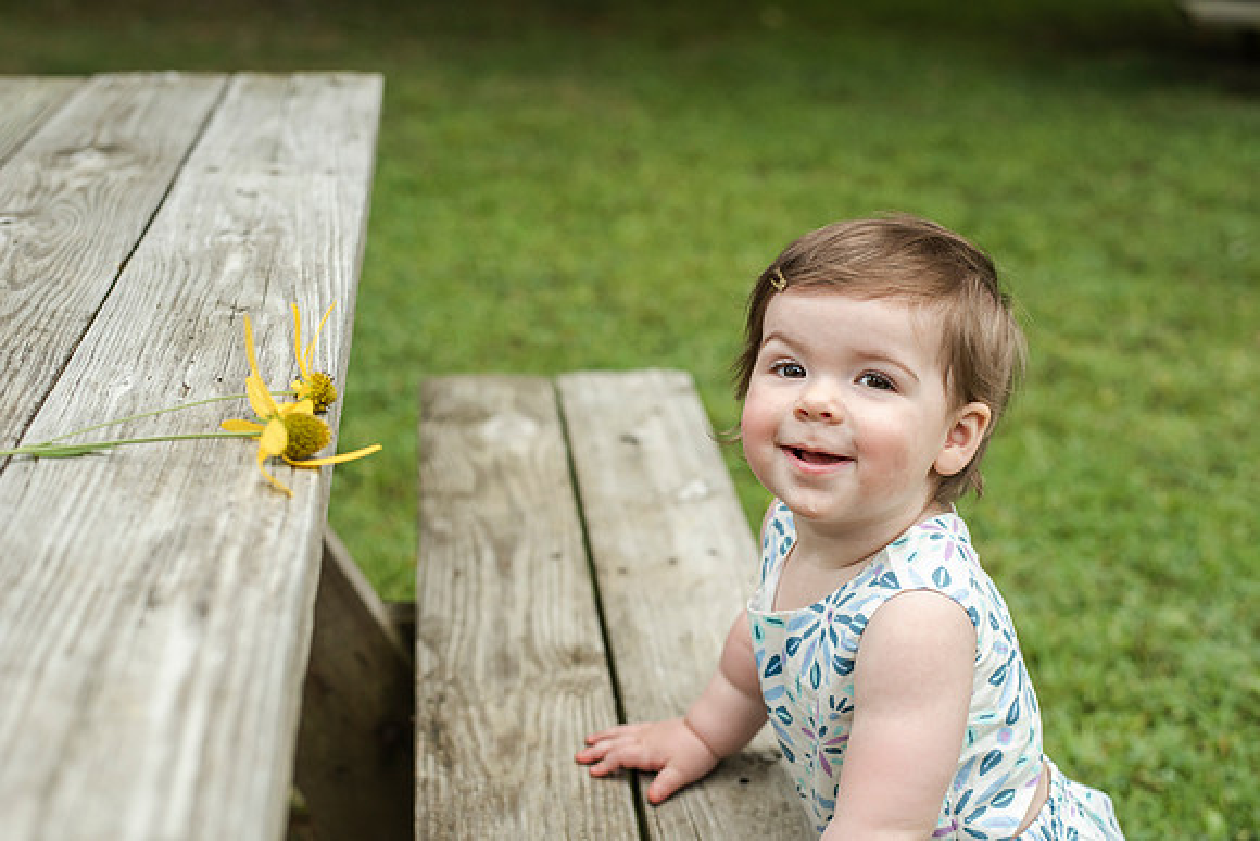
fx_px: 1750
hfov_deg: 39.6
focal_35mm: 50
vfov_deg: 27.0
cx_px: 630
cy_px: 420
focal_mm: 50
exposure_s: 1/2500
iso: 640
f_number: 3.5
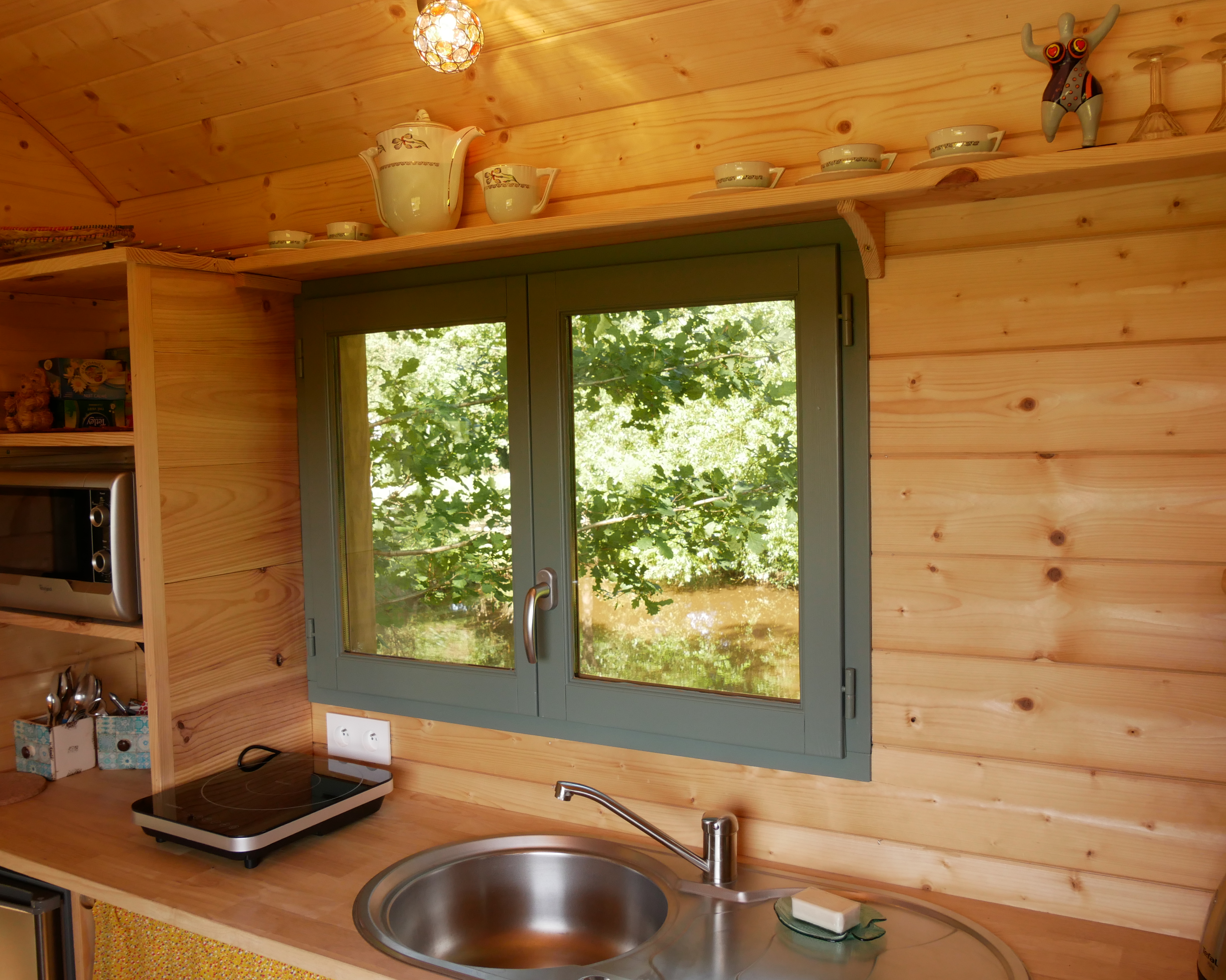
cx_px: 579
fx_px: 1089
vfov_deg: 48.5
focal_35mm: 30
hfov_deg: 58.7
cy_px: 494
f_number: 8
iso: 500
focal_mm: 14
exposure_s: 1/60
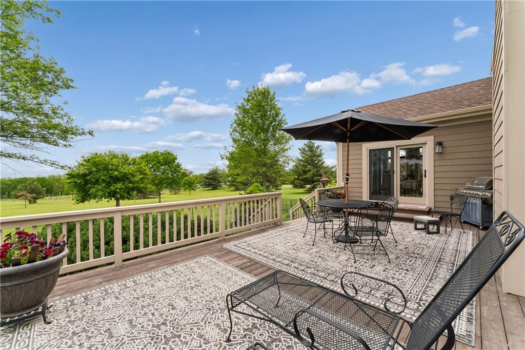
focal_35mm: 14
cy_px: 175
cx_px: 262
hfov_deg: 104.3
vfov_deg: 81.2
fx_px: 204
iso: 100
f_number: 22
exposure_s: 1/15
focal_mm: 14
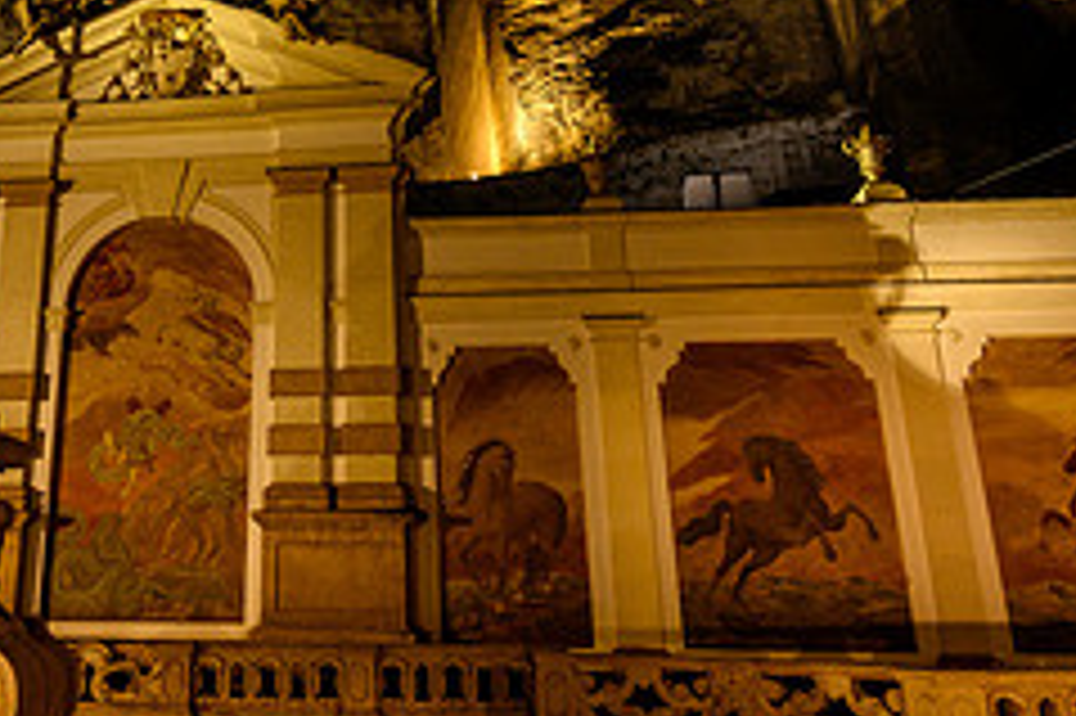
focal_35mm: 34
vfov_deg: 38.6
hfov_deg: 54.0
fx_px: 1015
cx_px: 311
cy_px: 272
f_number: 5.6
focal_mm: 14
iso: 640
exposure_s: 1/4
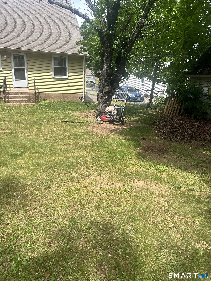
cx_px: 106
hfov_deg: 53.1
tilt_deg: -16.9
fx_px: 211
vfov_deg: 67.3
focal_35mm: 26
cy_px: 140
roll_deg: -3.5
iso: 50
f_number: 1.5
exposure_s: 1/1669
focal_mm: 5.7
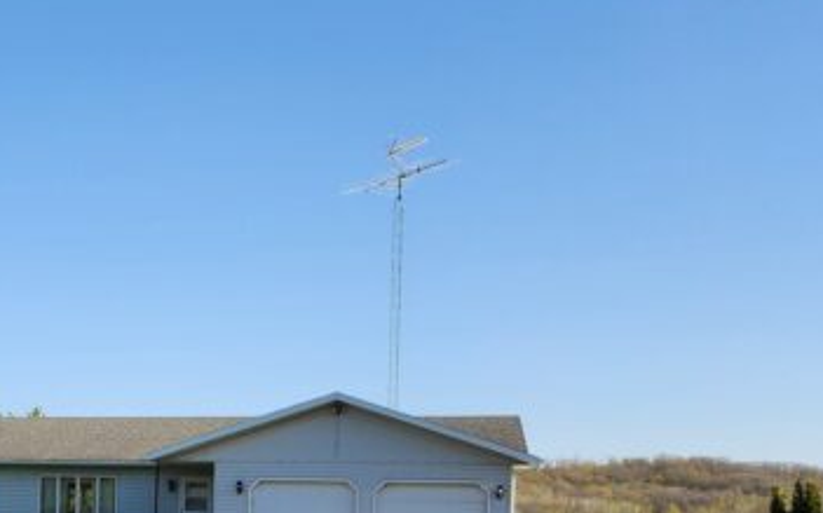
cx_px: 49
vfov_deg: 21.5
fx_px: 1300
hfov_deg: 32.9
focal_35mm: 58
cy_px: 525
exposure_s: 1/1978
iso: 50
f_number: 1.8
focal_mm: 5
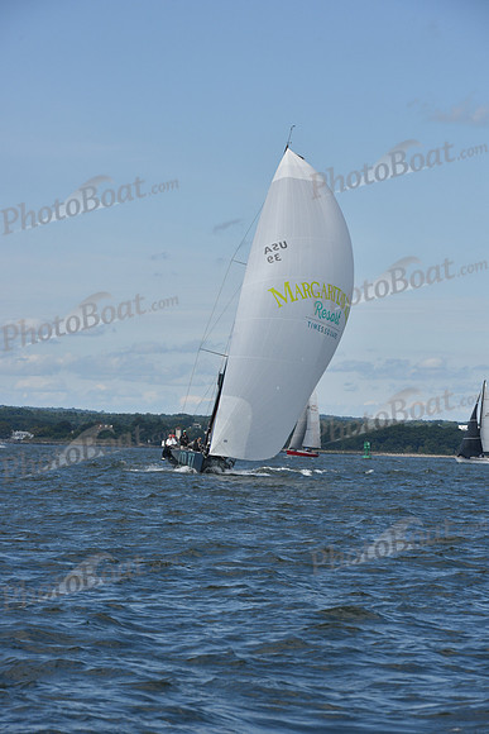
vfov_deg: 13.7
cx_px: 244
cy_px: 367
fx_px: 3054
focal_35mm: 150
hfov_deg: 9.2
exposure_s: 1/1000
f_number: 10
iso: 320
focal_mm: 150
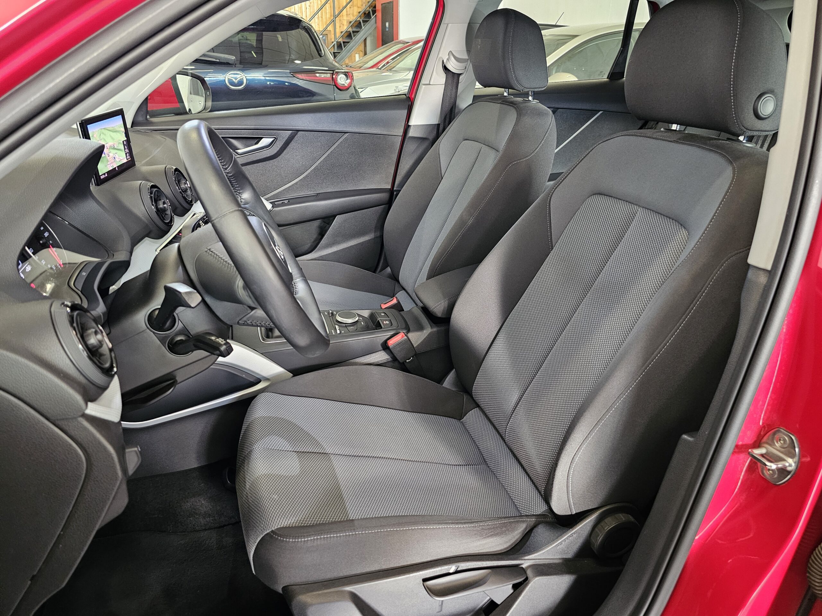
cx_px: 411
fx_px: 546
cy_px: 308
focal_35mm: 23
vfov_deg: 58.9
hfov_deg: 73.9
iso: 640
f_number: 1.7
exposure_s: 1/33.3
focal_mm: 6.3
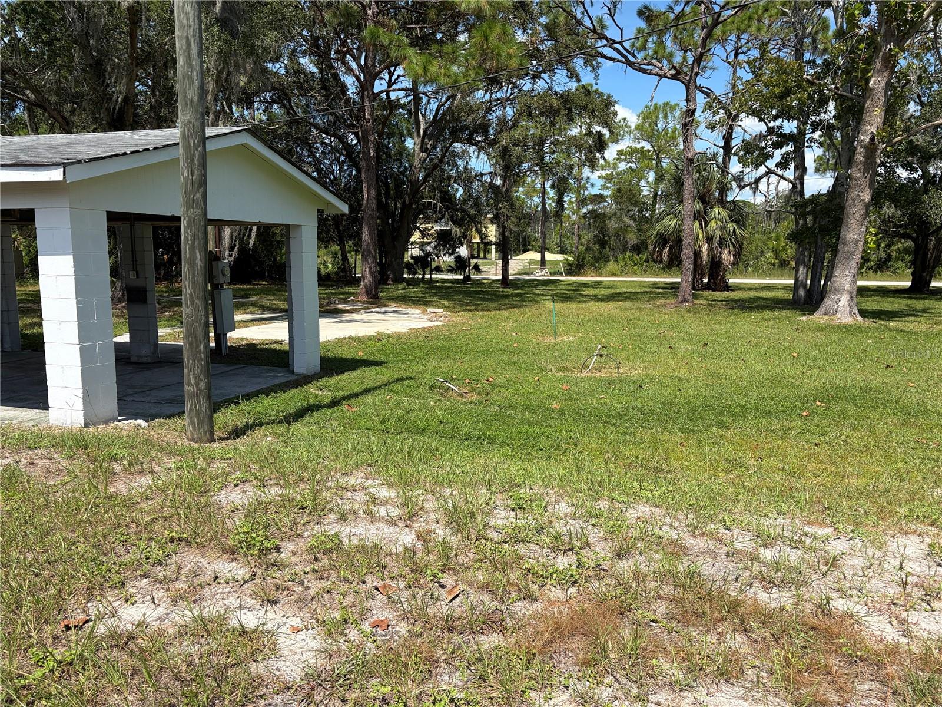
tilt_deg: -8.3
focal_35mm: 26
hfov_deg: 67.3
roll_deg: +0.2
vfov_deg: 53.1
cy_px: 354
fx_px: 708
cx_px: 471
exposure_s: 1/2985
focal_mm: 5.96
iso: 50
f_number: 1.6
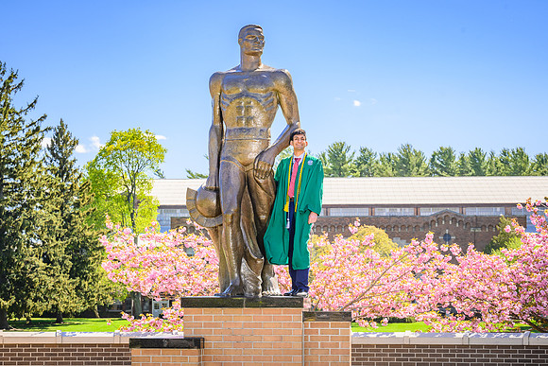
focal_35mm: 91
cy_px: 174
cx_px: 259
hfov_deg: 22.5
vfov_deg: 15.1
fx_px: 1379
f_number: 8
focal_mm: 82
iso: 64
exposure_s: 1/200
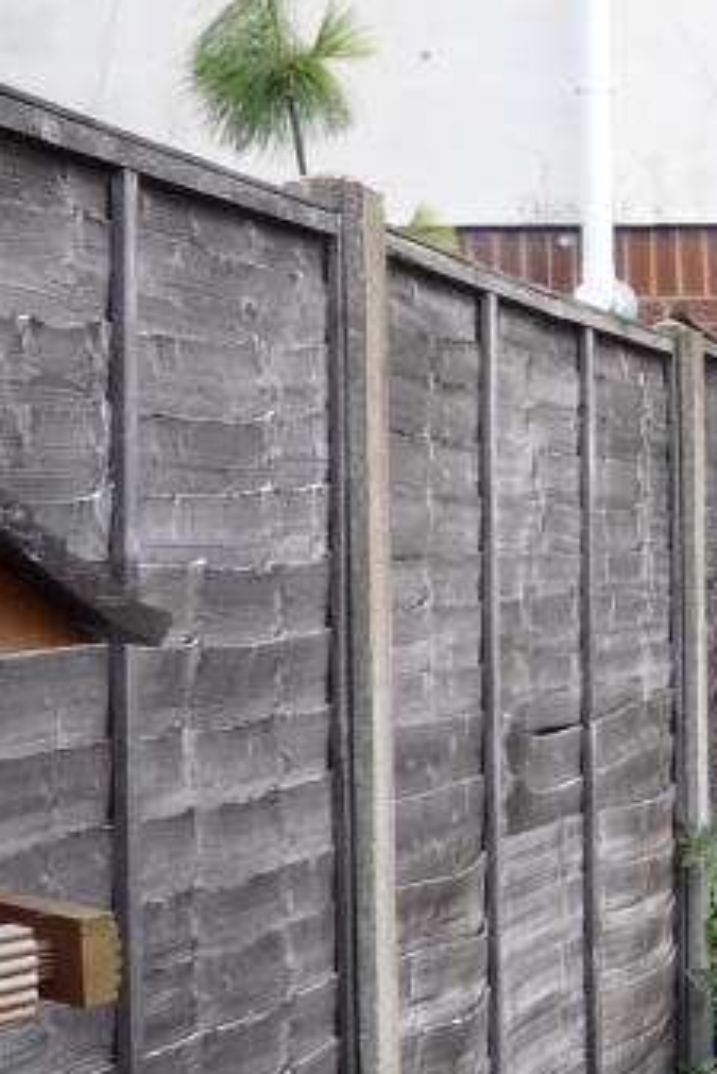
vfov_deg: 25.7
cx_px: 1472
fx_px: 2358
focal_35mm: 79
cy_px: 532
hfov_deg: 14.2
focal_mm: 4.4
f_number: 2.8
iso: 100
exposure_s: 1/320
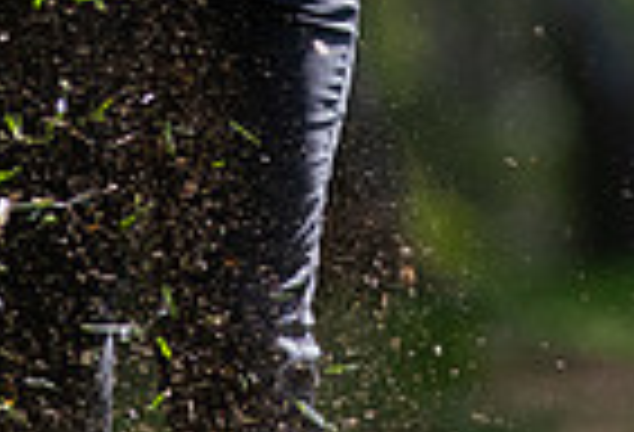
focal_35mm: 2177
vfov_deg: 0.6
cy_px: -530
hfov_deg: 0.9
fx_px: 38589
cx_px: 383
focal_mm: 300
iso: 1000
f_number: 4
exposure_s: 1/1600
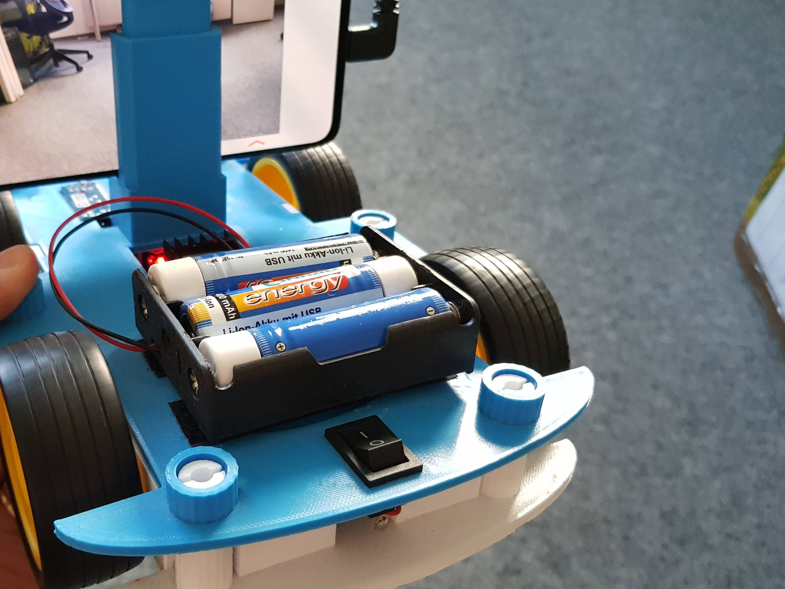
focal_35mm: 37
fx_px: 839
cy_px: 310
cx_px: 256
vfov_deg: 38.7
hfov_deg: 49.2
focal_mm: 4.3
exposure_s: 1/100
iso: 320
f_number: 1.7
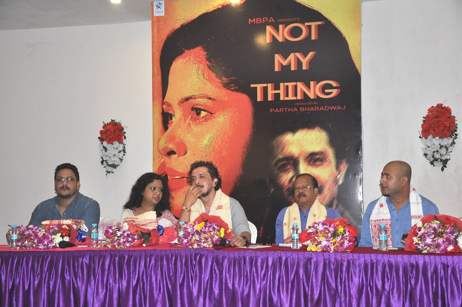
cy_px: 154
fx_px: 673
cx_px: 231
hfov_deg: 37.9
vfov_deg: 25.7
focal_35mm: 52
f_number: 4.5
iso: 1000
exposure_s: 1/60
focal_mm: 35
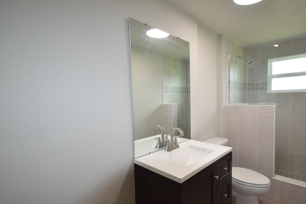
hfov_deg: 89.7
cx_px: 169
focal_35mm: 18
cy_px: 109
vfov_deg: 67.3
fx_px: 153
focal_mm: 10
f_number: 5
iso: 800
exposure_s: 1/100
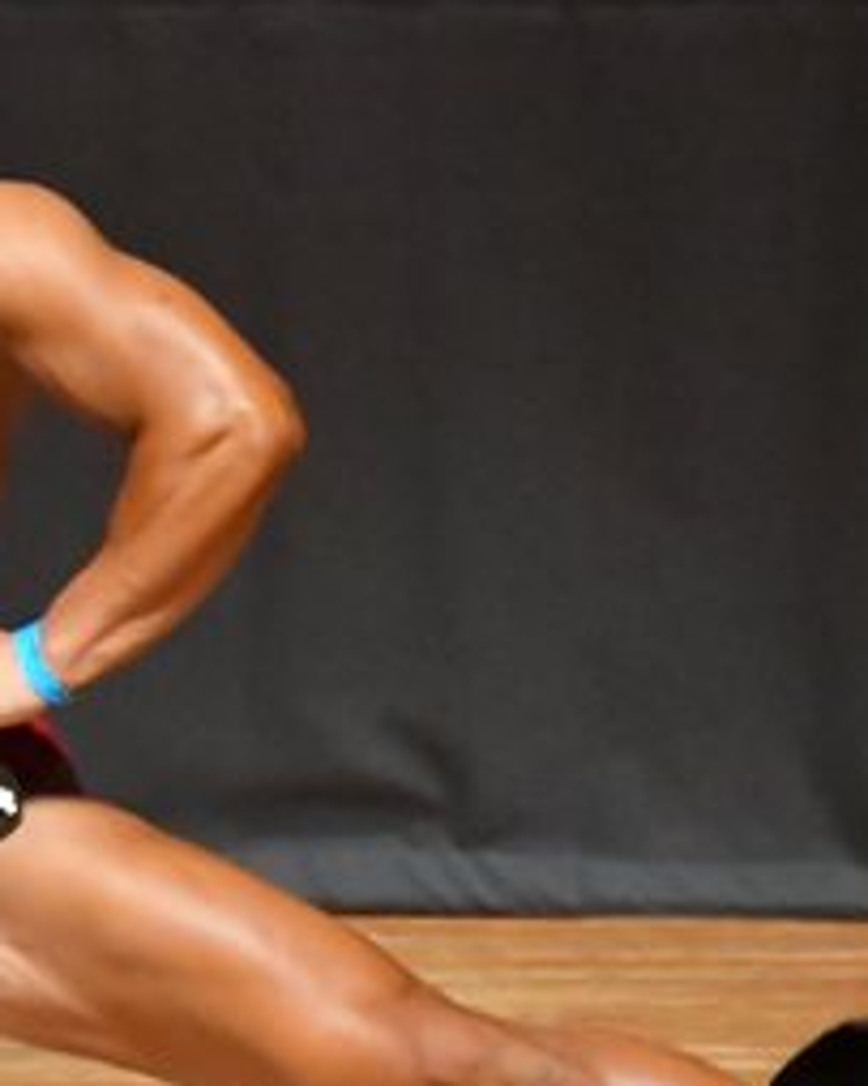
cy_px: 577
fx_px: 31746
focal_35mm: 988
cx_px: -19
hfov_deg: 1.6
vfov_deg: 2.0
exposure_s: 1/400
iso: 12800
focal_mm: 230
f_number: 5.6
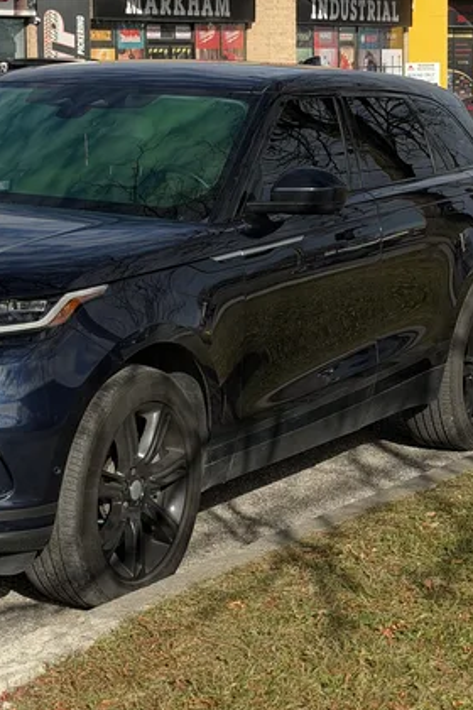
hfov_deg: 14.3
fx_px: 1872
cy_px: 255
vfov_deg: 21.4
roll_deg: +1.7
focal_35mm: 95
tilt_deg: -5.0
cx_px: 64
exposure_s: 1/4587
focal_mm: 6.76
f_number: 1.78
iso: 100
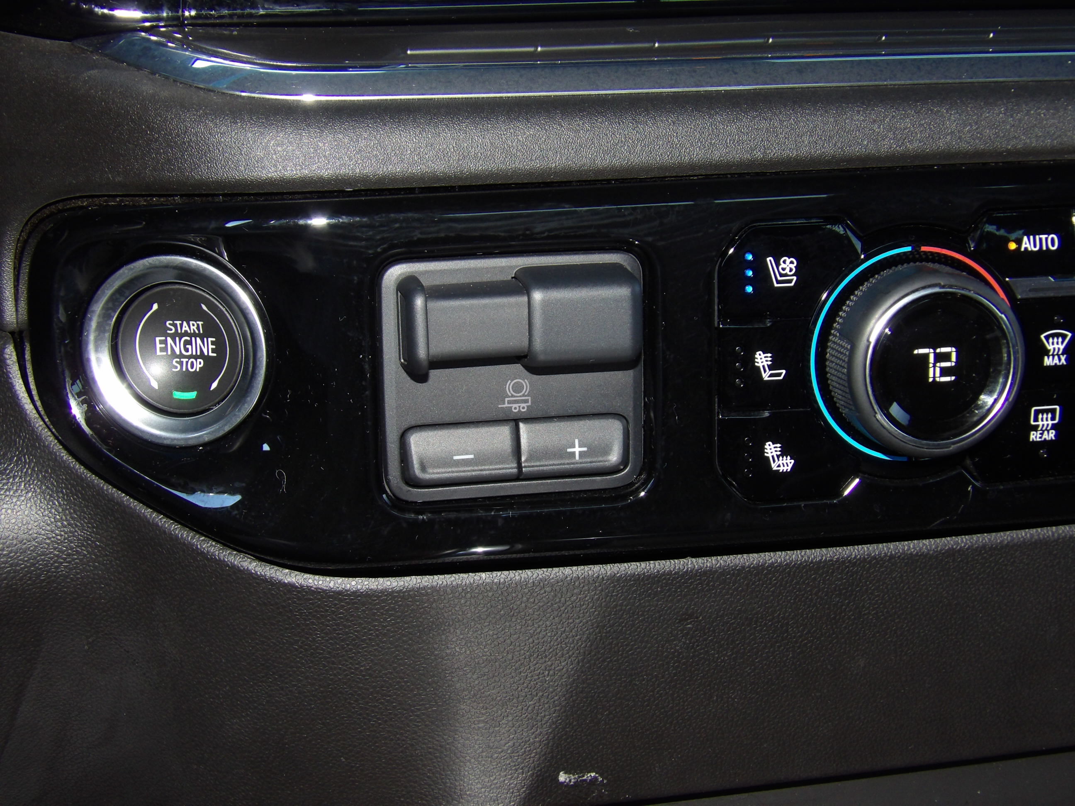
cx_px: 538
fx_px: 1925
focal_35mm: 62
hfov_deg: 31.2
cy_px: 403
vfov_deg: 23.7
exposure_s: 1/33
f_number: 4
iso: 200
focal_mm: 11.1
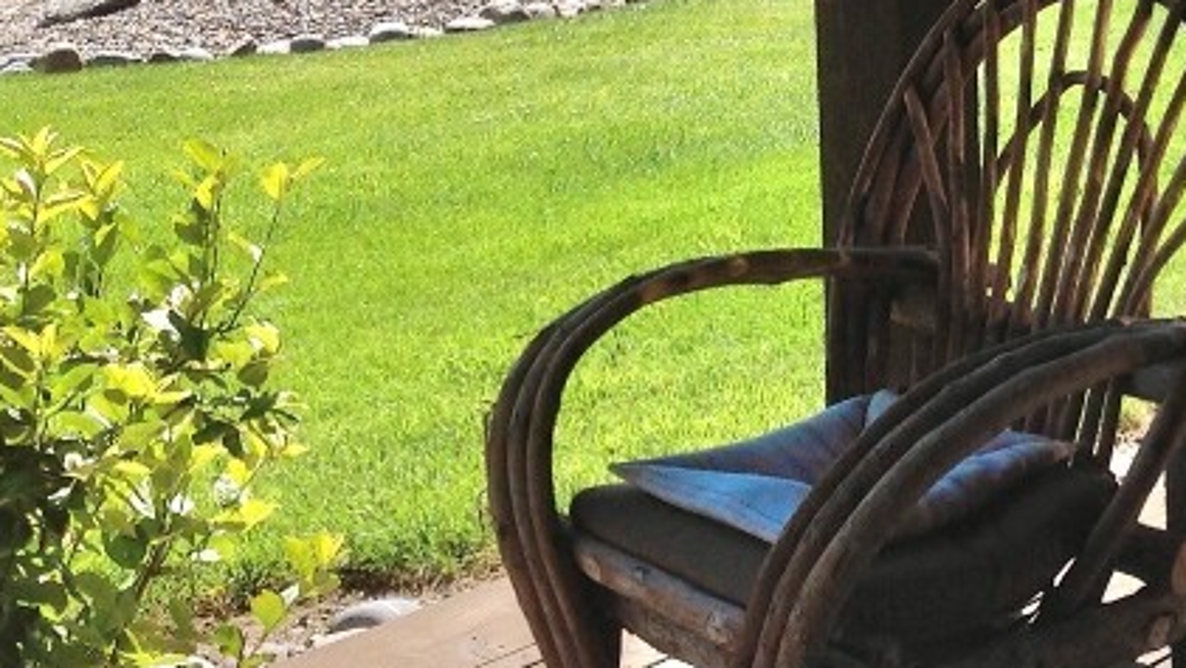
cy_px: -124
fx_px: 2925
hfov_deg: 22.0
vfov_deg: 12.7
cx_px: 1217
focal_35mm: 93
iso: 50
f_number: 2.4
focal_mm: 4.28
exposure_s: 1/1592
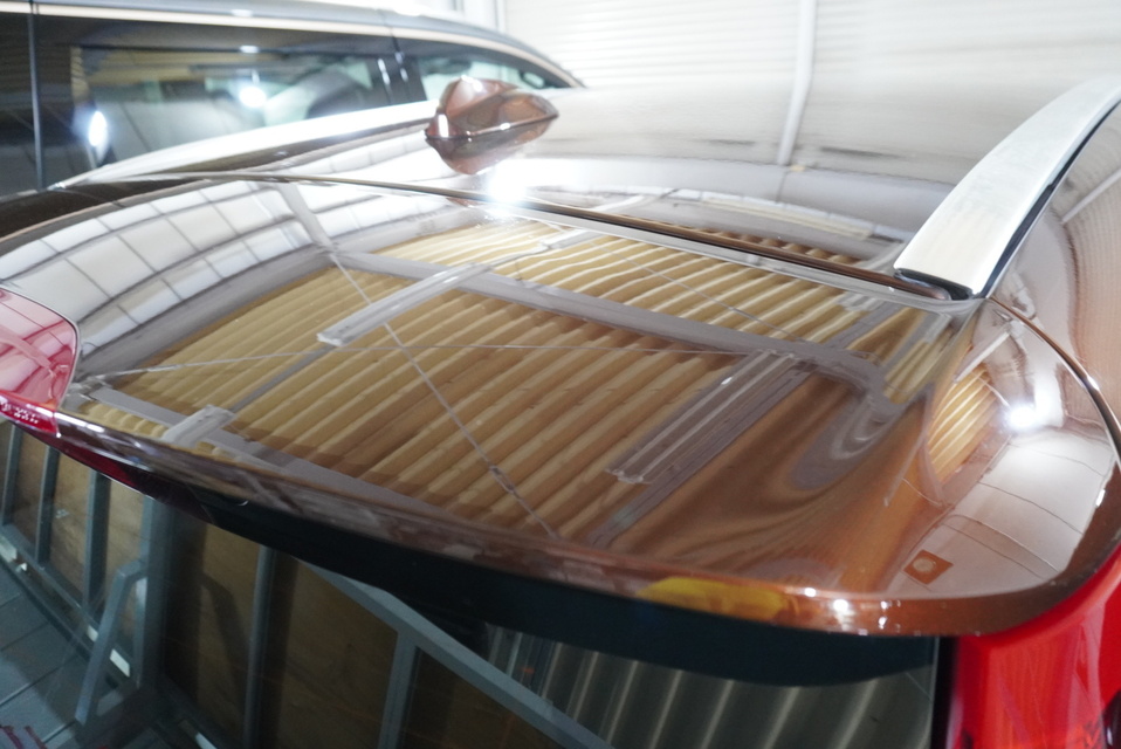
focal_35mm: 24
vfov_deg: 53.2
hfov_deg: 73.7
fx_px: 748
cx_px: 560
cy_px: 374
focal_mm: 16
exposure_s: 1/40
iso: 3200
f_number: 4.5
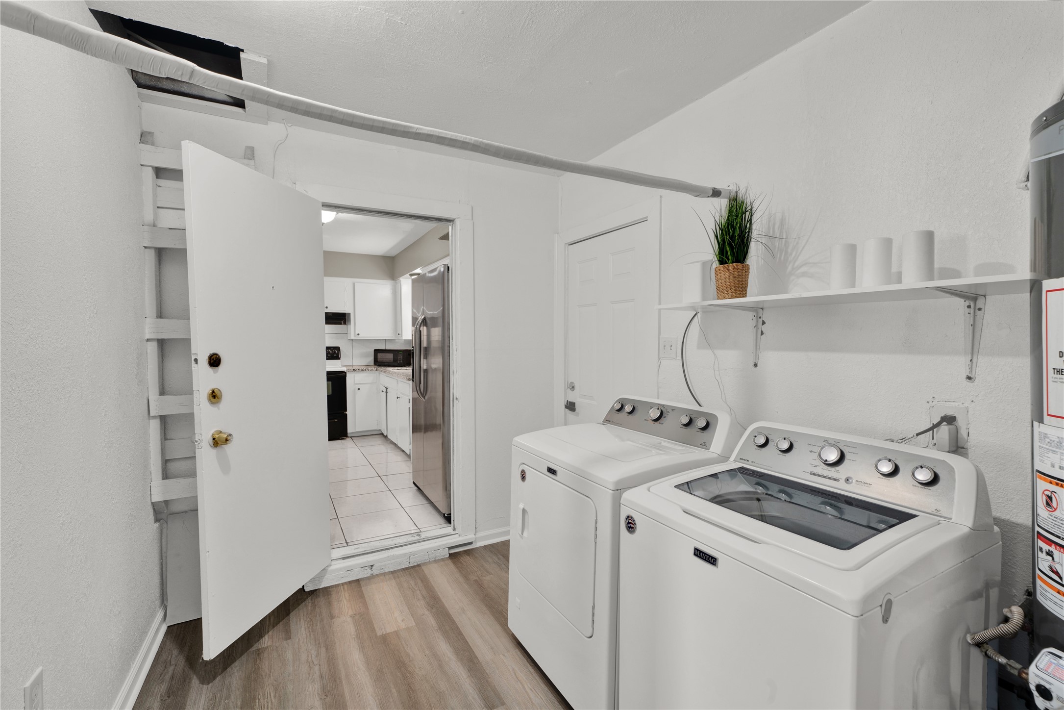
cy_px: 355
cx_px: 532
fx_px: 443
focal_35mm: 15
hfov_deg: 100.4
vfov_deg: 77.3
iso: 200
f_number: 10
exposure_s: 1/3.33
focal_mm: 15
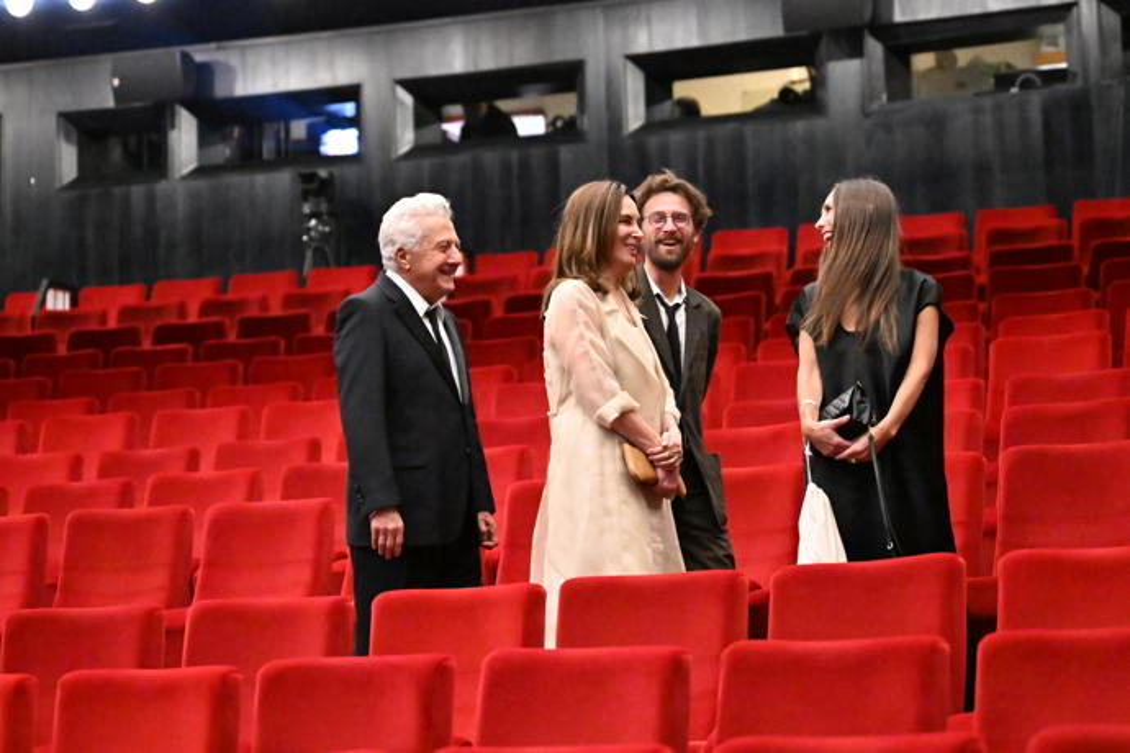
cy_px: 376
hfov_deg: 19.5
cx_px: 565
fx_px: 3296
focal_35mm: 105
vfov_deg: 13.0
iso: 16000
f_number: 2.8
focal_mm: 70
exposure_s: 1/320
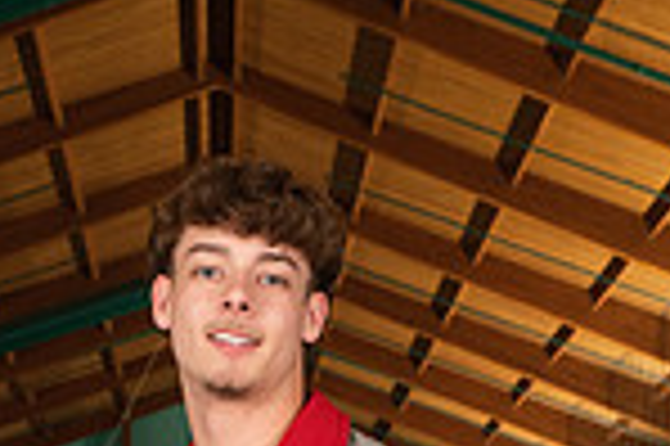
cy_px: 1005
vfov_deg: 10.1
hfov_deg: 16.9
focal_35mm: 121
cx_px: 256
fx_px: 2249
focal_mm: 40
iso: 800
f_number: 7.1
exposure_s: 1/250
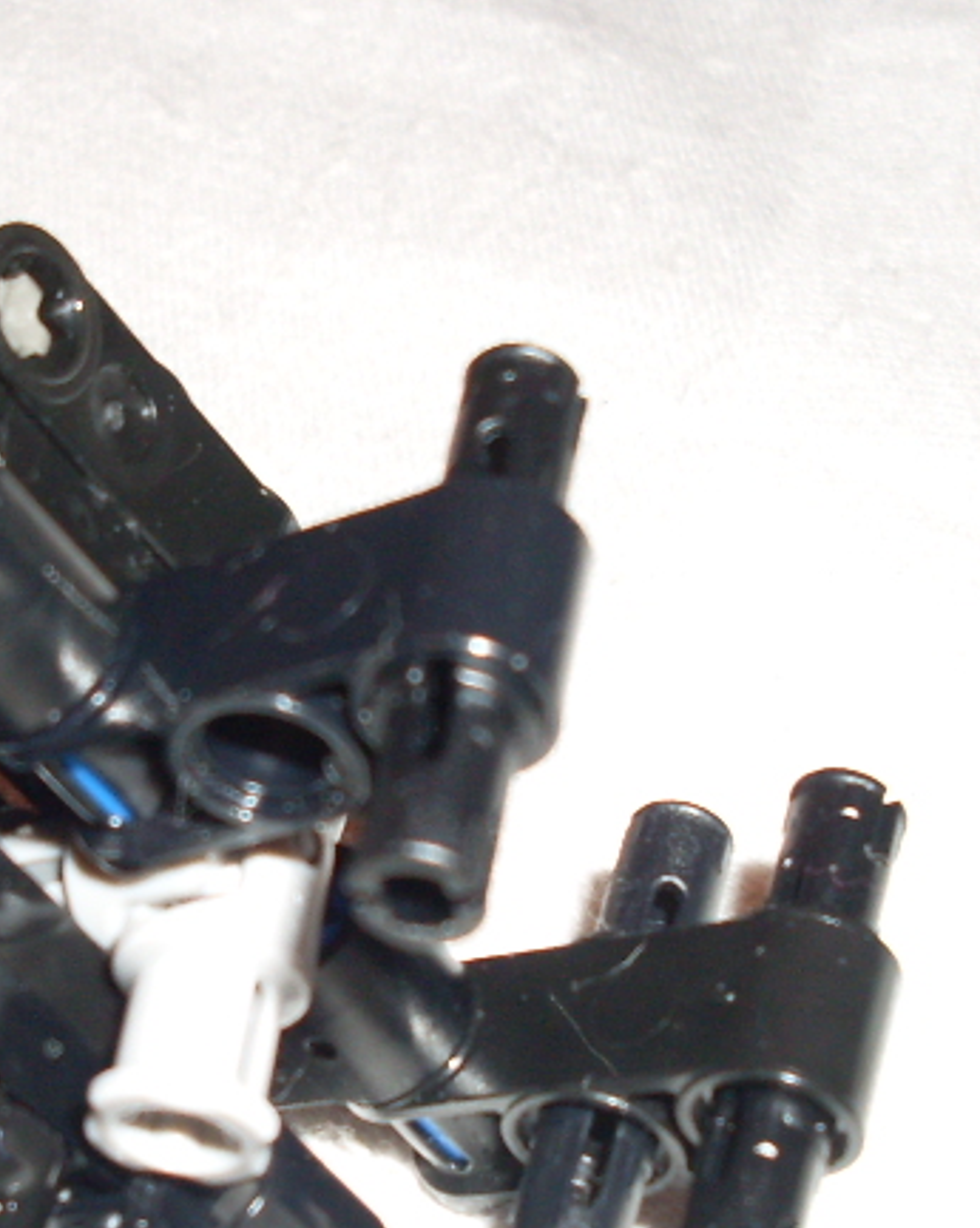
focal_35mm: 88
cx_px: 114
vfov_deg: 21.6
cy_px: 924
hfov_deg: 17.2
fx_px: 3194
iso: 100
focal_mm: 6.3
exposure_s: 1/45
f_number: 2.8
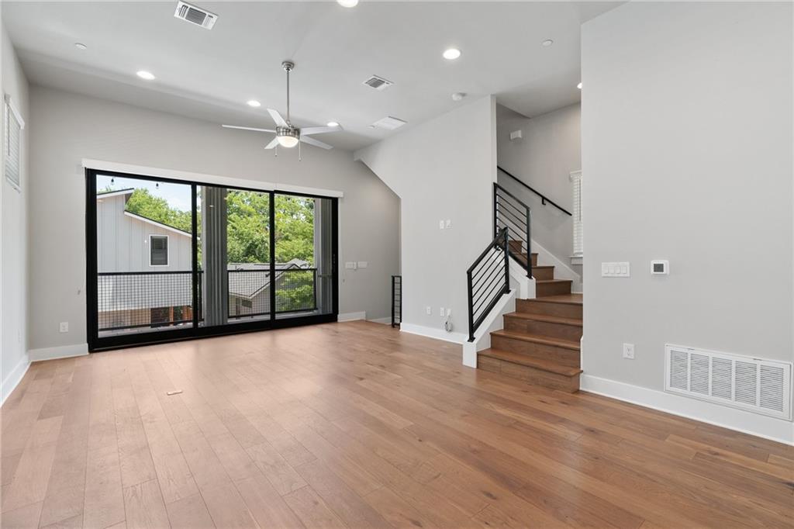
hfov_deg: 96.8
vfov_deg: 73.7
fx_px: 353
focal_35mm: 16
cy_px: 264
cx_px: 397
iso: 1600
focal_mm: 16
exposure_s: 1/30
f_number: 7.1
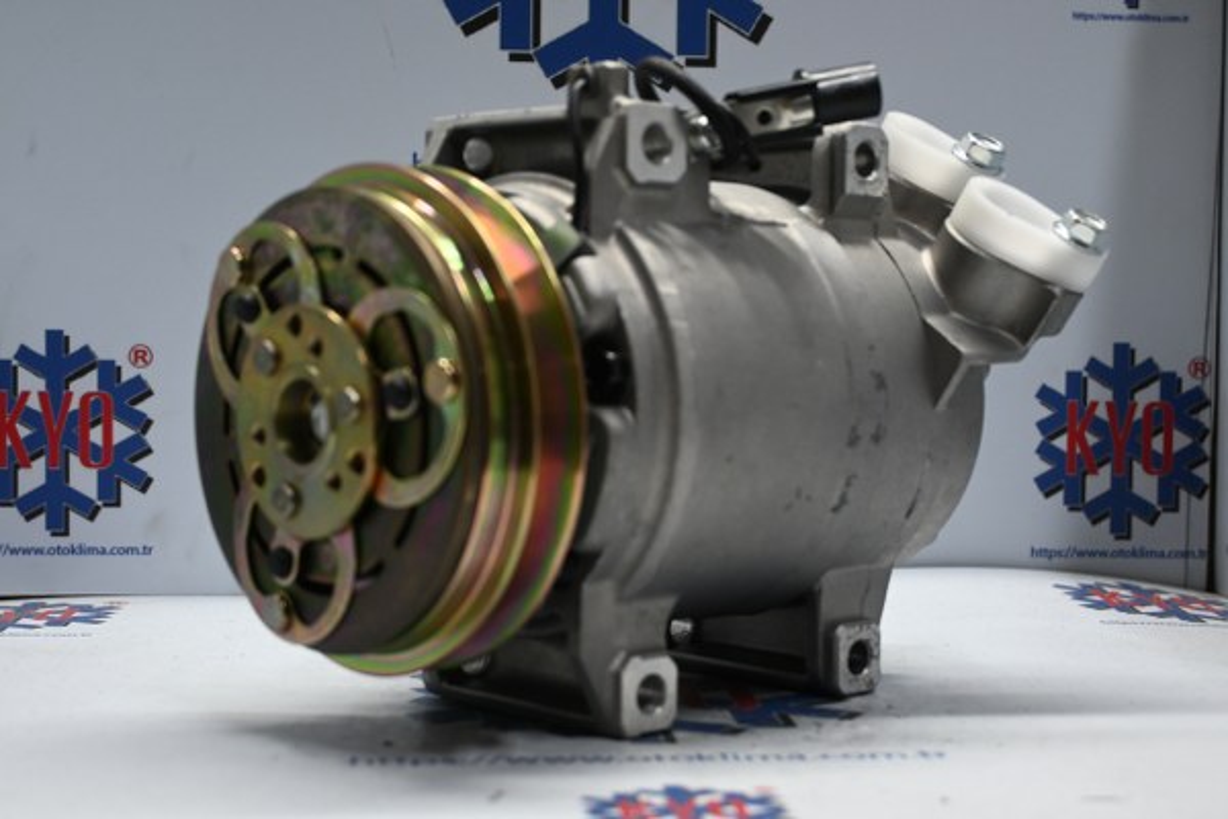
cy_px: 410
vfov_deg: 24.4
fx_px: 1893
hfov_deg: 35.9
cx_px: 614
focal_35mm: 56
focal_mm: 37
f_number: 5.3
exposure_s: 1/60
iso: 900
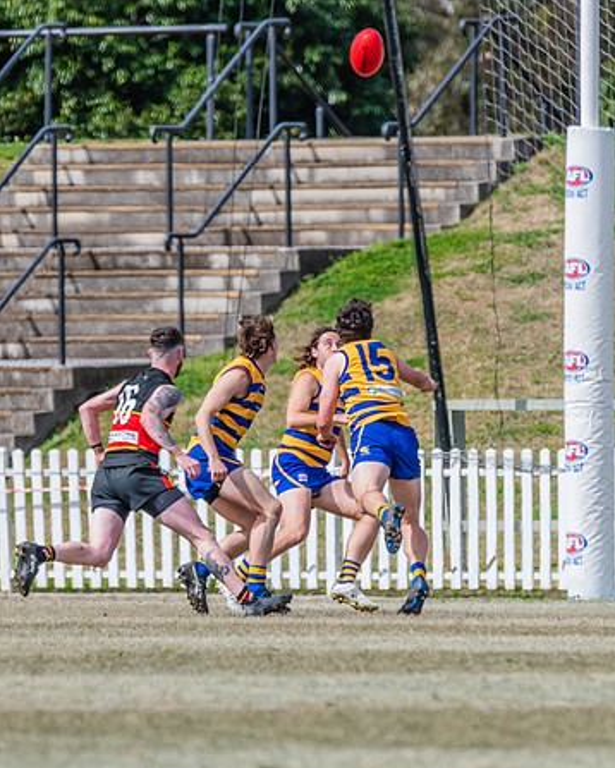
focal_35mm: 858
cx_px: 258
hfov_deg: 1.8
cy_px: 385
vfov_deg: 2.3
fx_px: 19508
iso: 800
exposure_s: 1/1600
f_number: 11
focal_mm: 600
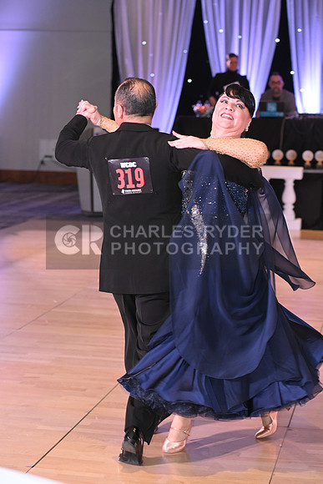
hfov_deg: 15.9
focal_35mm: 86
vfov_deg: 23.6
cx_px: 162
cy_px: 242
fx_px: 1157
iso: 2000
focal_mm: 86
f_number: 5
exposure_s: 1/200
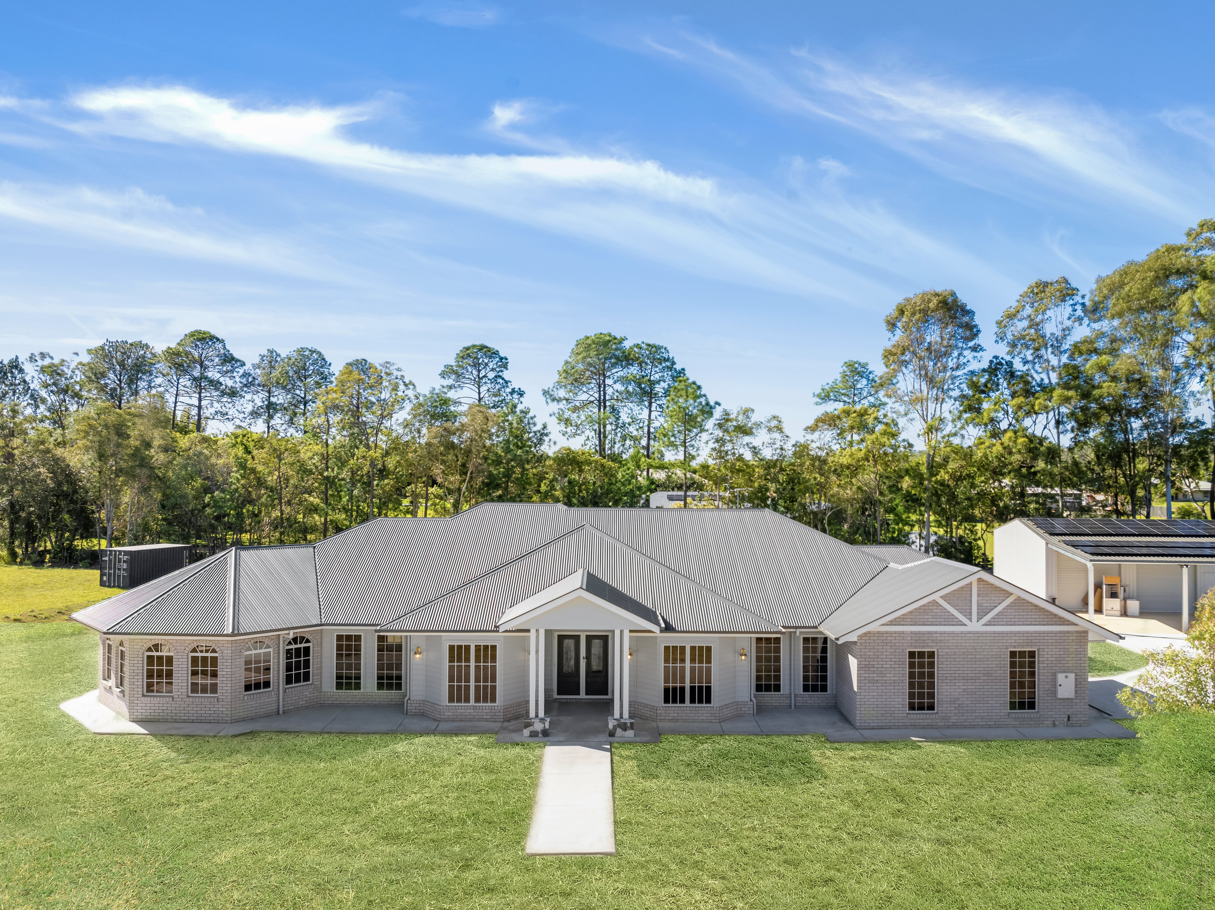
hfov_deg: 71.6
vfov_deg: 56.8
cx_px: 608
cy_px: 455
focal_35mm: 24
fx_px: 842
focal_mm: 12.29
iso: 160
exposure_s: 1/1250
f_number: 2.8
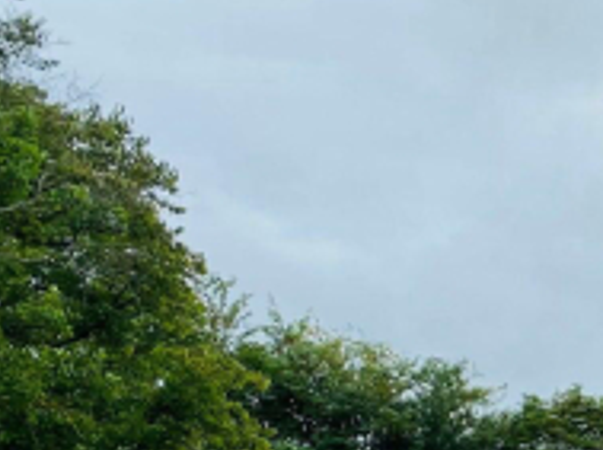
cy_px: 482
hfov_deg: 17.9
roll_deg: +0.9
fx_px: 1600
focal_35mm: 92
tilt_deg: +2.7
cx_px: 1026
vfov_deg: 15.6
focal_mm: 4.25
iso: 32
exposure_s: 1/912
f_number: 1.8
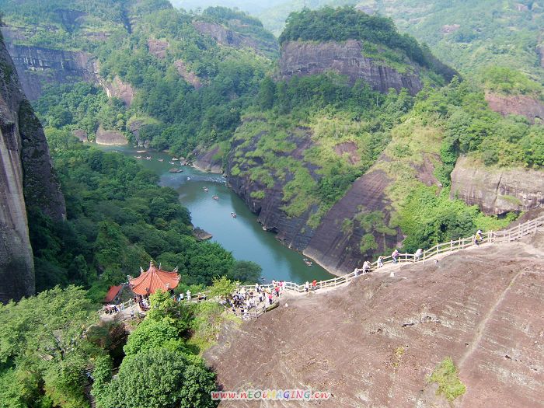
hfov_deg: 58.4
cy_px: 204
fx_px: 487
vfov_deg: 45.4
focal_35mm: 31
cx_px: 272
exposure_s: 1/176
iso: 50
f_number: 4
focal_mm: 8.13
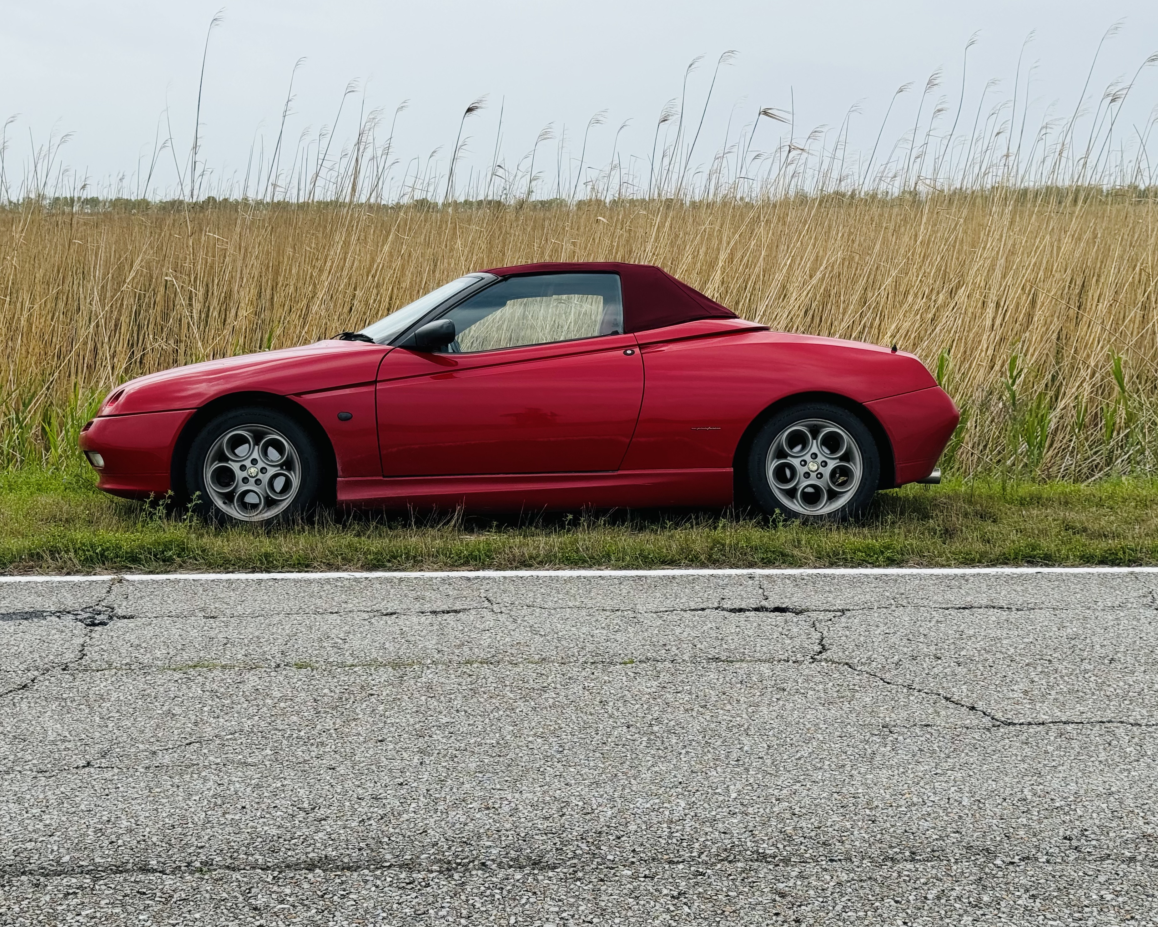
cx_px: 533
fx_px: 1748
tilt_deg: -9.2
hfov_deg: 36.6
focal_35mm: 51
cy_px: 469
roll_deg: +0.6
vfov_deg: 29.7
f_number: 1.78
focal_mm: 6.86
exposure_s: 1/3610
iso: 64
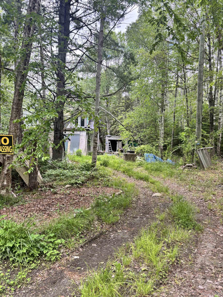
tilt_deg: +2.5
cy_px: 148
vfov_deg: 67.3
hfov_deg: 53.1
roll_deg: -2.4
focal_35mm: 26
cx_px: 112
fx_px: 223
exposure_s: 1/159
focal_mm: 5.96
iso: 64
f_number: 1.6
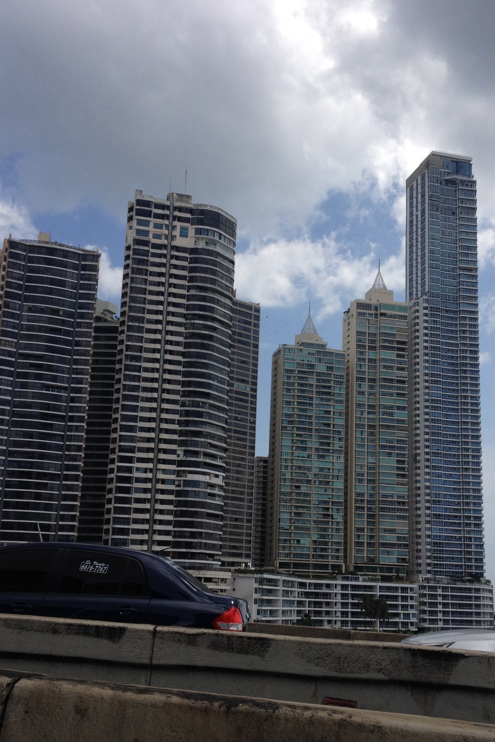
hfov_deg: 27.4
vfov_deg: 40.3
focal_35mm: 49
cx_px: 318
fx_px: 1010
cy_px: 373
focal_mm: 4.28
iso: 50
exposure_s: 1/2304
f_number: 2.4
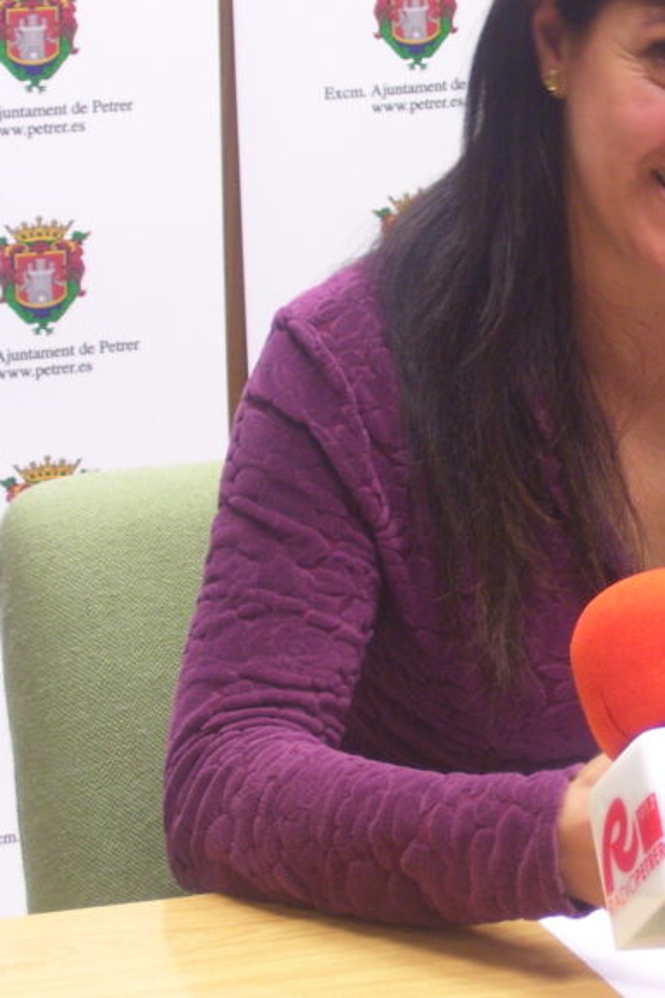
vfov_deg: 13.7
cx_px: 813
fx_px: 4156
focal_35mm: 150
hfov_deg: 9.0
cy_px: 384
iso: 160
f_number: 4.3
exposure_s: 1/10
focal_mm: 14.3
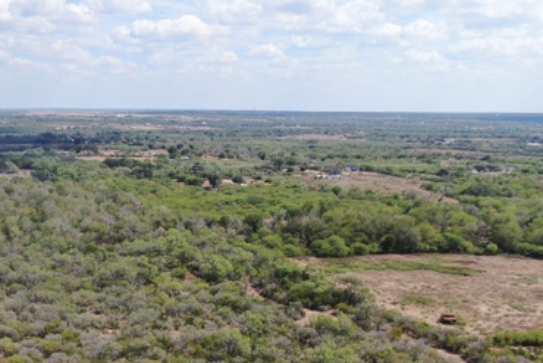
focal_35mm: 45
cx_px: 82
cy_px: 325
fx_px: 679
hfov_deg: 41.1
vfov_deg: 28.7
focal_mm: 4.48
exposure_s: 1/1250
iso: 100
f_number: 2.8
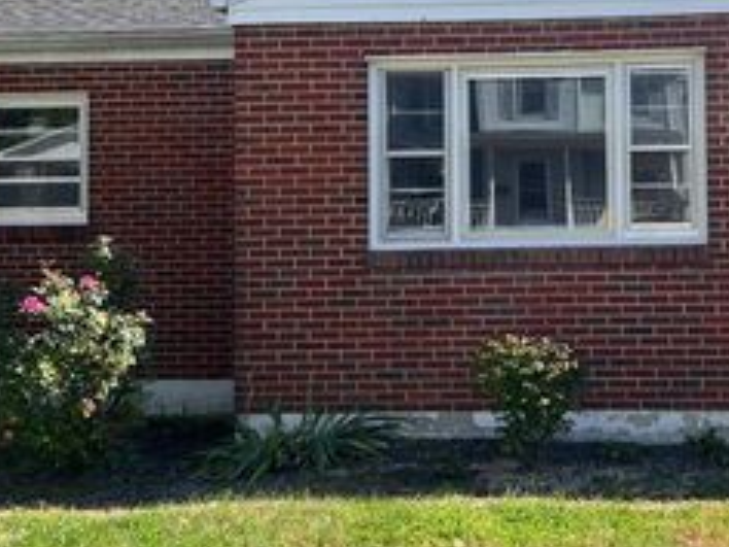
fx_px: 1158
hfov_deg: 33.9
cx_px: 584
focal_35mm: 55
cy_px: 156
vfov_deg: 26.3
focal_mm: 5.7
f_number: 1.5
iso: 50
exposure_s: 1/1972
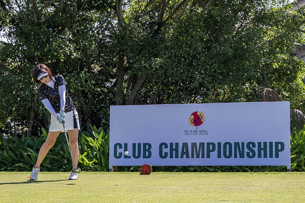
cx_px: 152
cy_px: 102
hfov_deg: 24.8
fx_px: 695
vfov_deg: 16.7
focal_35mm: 82
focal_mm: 82
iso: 1000
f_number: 5.6
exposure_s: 1/2000
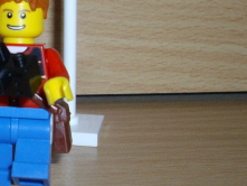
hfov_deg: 17.6
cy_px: -1
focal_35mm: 107
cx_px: -37
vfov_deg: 13.6
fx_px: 764
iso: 160
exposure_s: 1/50
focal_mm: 6.2
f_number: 2.8
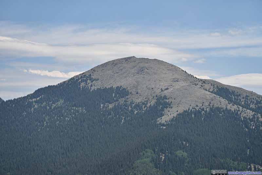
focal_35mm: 120
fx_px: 873
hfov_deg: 17.1
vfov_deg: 11.4
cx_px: 131
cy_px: 88
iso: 64
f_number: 5
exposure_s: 1/1250
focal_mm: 120
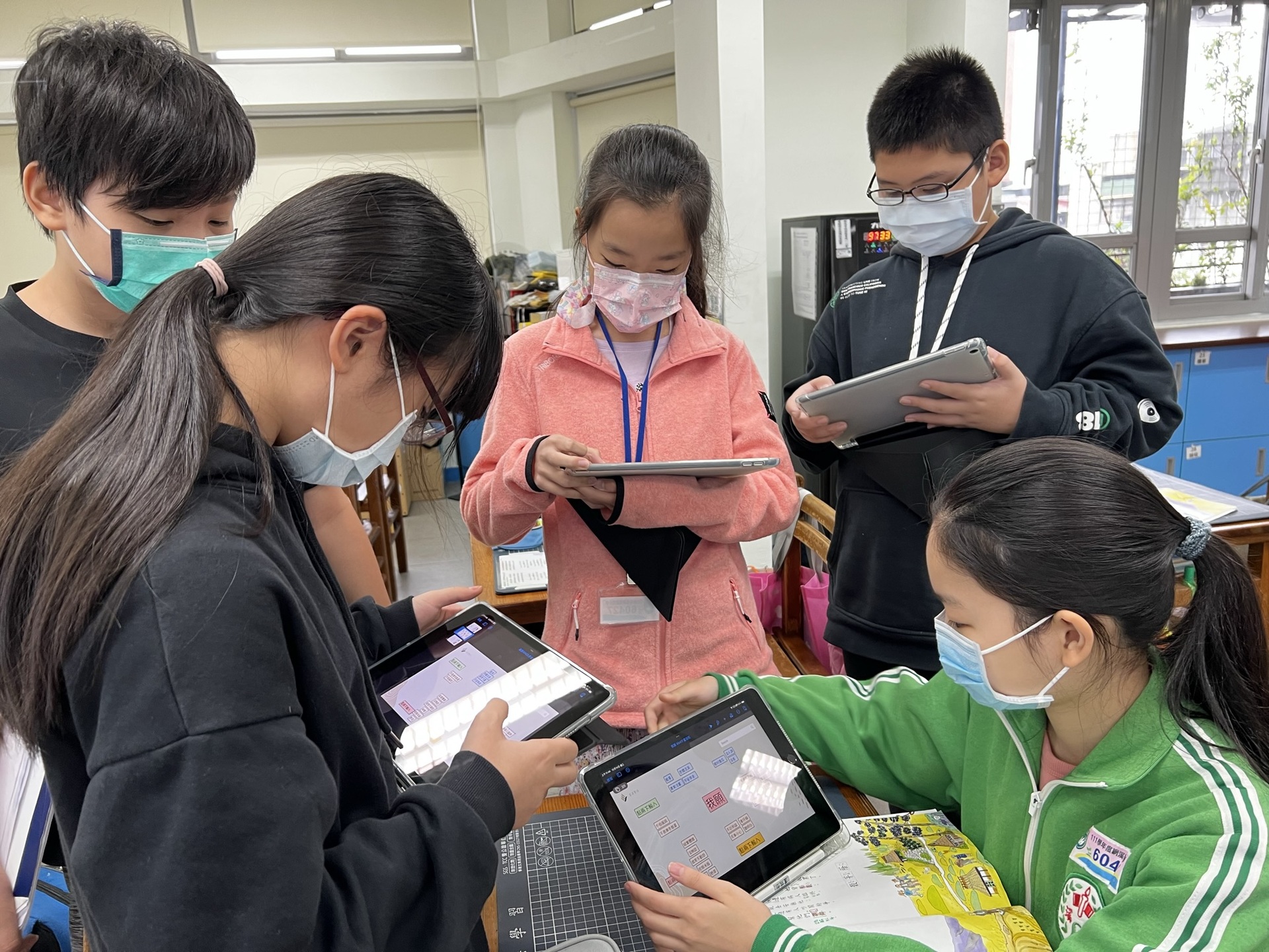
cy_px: 476
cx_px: 634
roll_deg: +3.1
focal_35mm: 26
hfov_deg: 67.3
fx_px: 953
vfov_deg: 53.1
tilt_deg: -14.8
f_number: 1.5
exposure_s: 1/60
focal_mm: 5.7
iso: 125
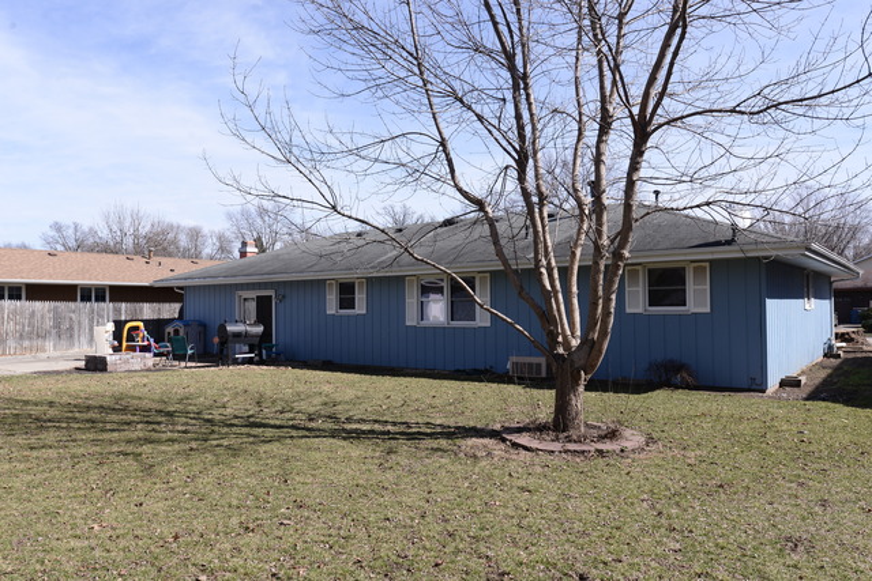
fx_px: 630
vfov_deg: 49.6
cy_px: 290
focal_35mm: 26
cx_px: 436
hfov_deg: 69.4
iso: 250
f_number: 8
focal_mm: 26
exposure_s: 1/500
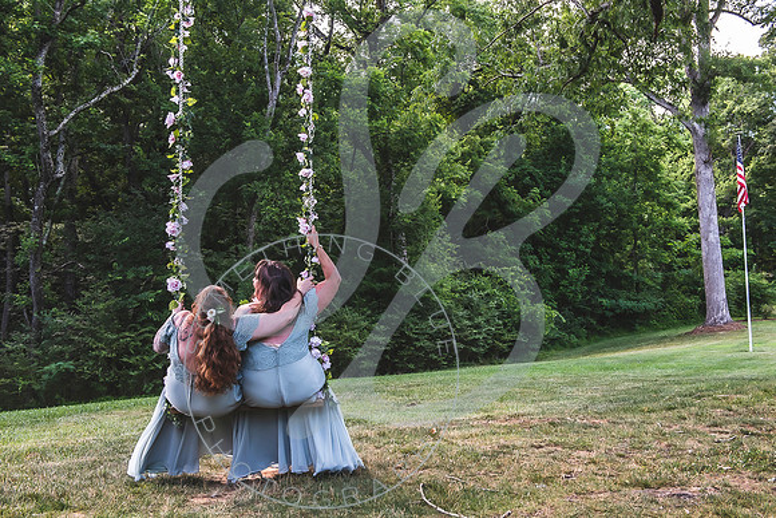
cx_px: 388
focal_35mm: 38
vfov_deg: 35.1
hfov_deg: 50.7
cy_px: 259
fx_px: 819
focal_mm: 38
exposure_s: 1/250
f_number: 7.1
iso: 640
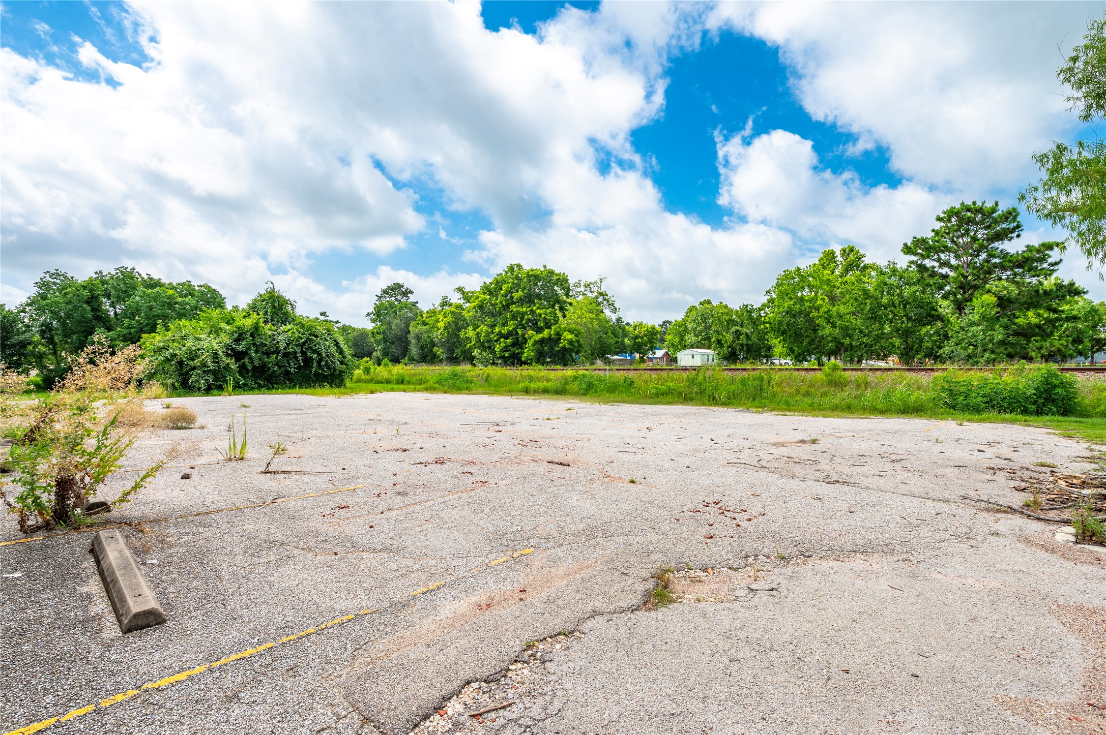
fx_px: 522
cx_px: 553
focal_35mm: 17
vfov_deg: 70.4
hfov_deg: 93.3
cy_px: 368
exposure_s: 1/200
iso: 125
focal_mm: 17
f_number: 11
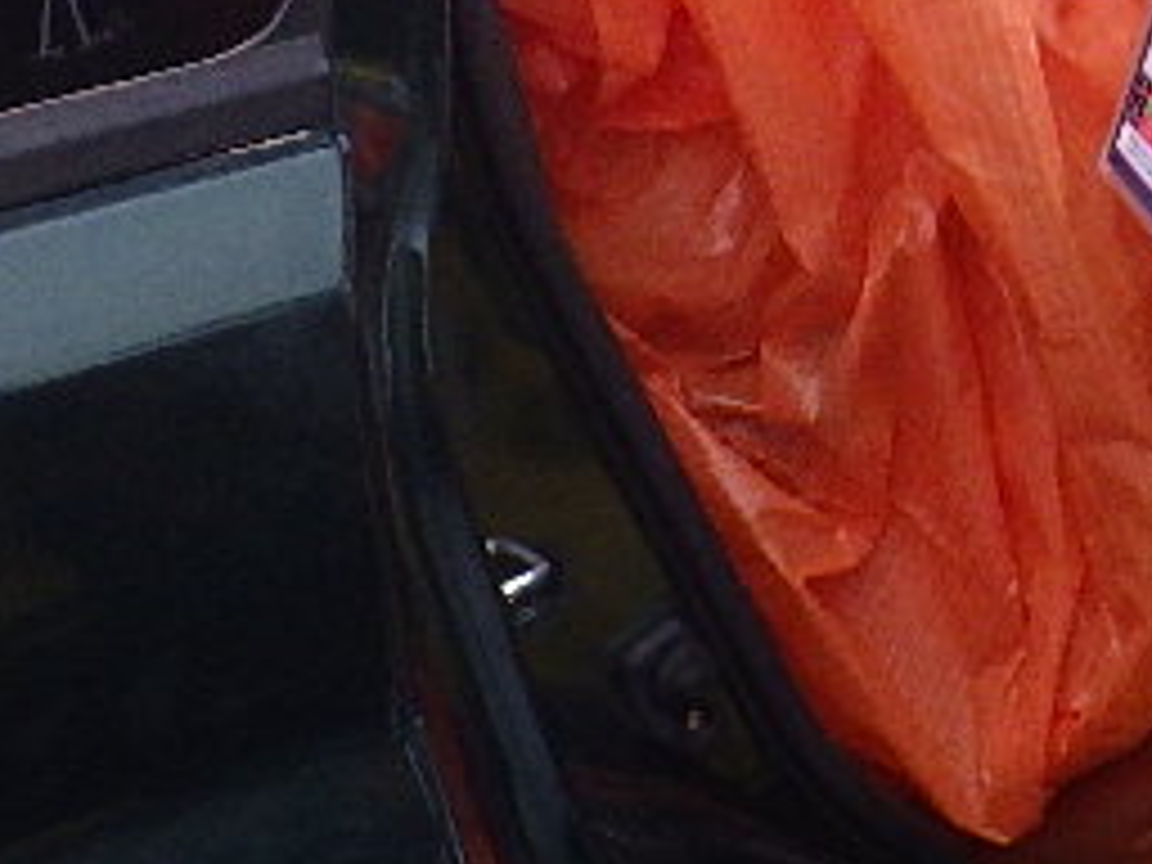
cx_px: 1472
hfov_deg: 11.3
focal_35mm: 170
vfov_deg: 8.5
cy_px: -459
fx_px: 5657
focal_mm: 6.1
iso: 250
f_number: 3.8
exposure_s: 1/60
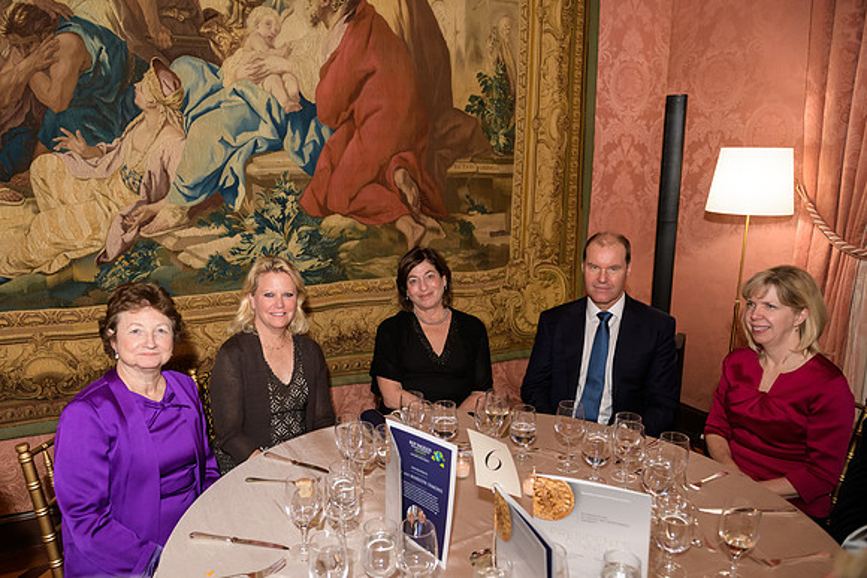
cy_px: 313
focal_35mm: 26
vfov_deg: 49.6
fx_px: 625
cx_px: 399
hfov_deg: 69.3
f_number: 3.2
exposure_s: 1/125
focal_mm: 24
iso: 1000
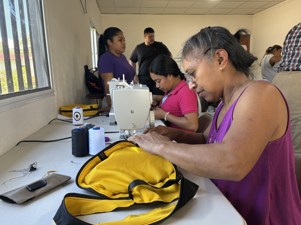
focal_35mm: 27
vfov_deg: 51.3
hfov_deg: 65.3
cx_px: 156
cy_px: 115
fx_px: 235
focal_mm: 5.96
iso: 160
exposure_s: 1/60
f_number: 1.6
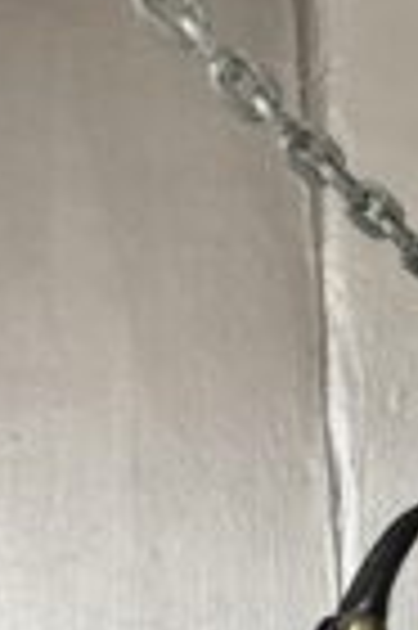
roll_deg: -0.8
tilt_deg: +0.7
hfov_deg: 20.0
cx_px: 524
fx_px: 1100
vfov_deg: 29.1
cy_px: 677
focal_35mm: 63
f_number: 1.78
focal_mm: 6.76
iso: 640
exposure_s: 1/60
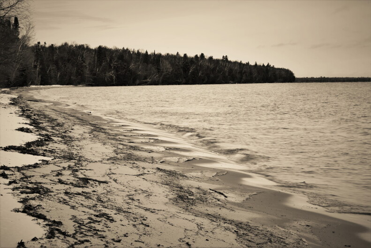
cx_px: 186
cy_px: 124
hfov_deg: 28.8
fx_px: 722
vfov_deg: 19.5
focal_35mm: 70
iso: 100
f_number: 22
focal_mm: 70
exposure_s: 1/10
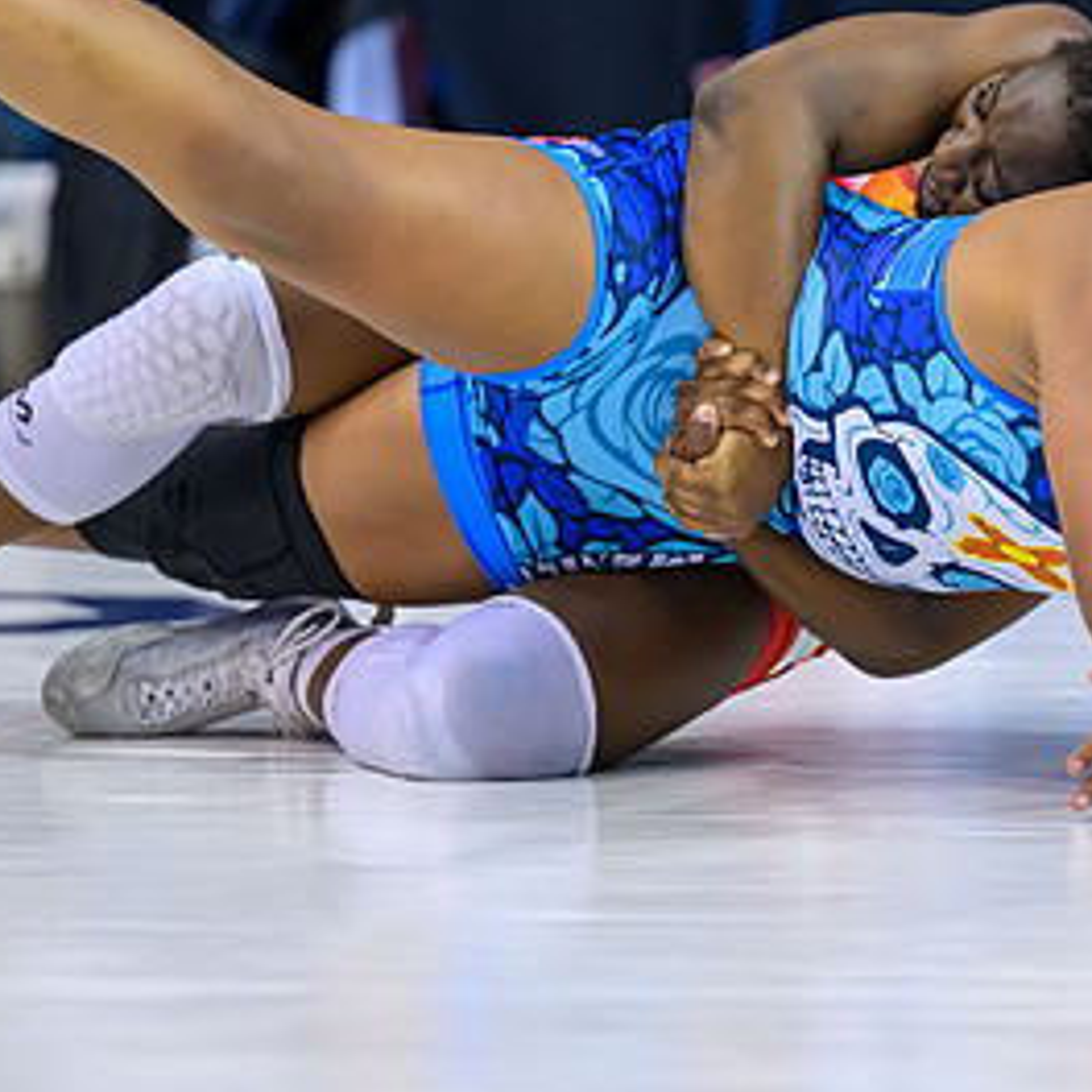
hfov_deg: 6.8
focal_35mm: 257
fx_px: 9172
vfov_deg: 6.8
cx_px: 833
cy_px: 391
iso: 3200
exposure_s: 1/800
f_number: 2.8
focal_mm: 120
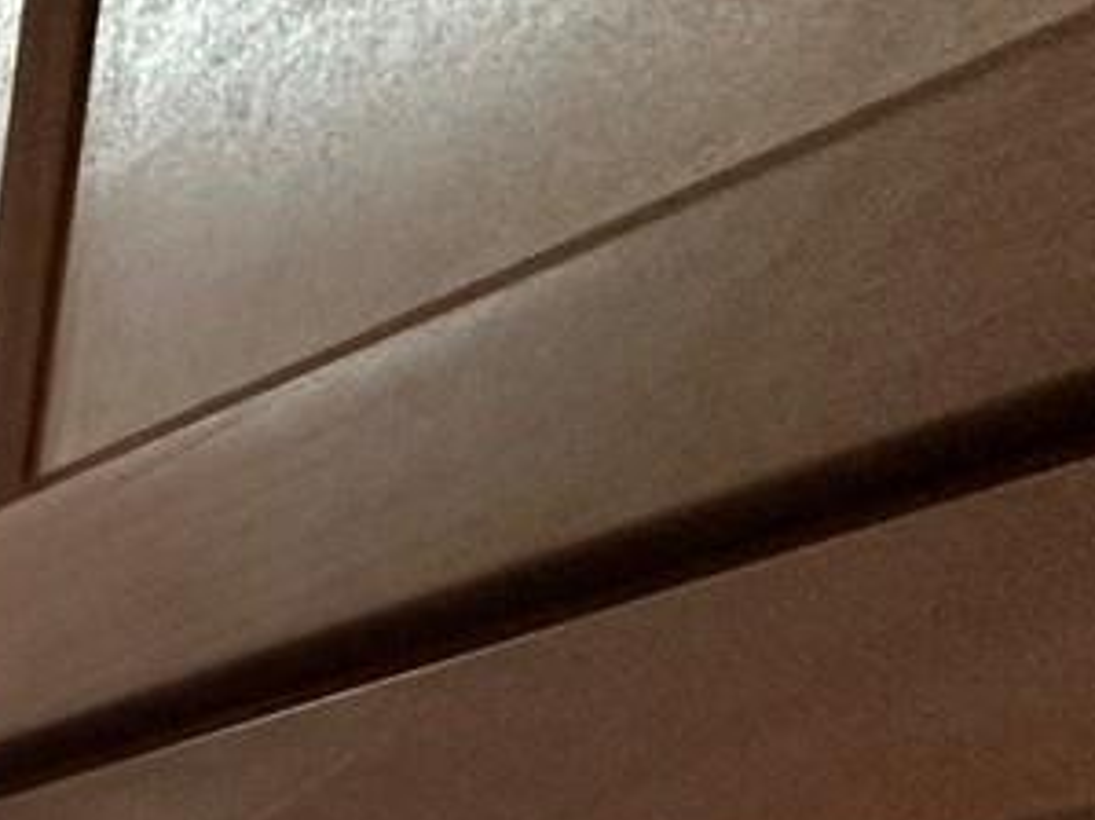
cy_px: 1830
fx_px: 2372
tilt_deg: -5.3
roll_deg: -3.4
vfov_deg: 14.6
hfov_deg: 14.4
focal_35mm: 75
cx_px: -1633
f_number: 2.2
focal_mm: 2.22
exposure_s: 1/60
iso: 160
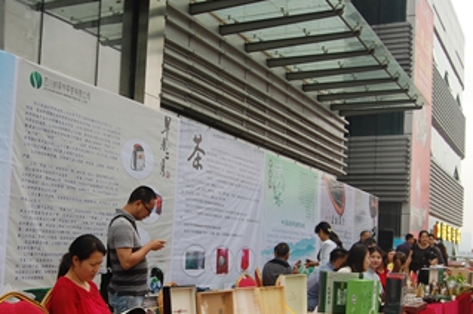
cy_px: 227
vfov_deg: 28.3
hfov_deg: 41.7
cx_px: 184
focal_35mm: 47
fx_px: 617
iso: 200
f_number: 8
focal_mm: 20
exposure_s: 1/100
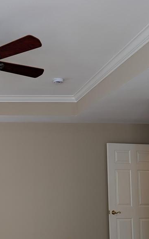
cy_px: 144
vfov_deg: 44.1
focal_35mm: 45
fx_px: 293
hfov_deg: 26.4
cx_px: -14
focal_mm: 6.9
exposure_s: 1/38.4
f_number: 1.68
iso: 23
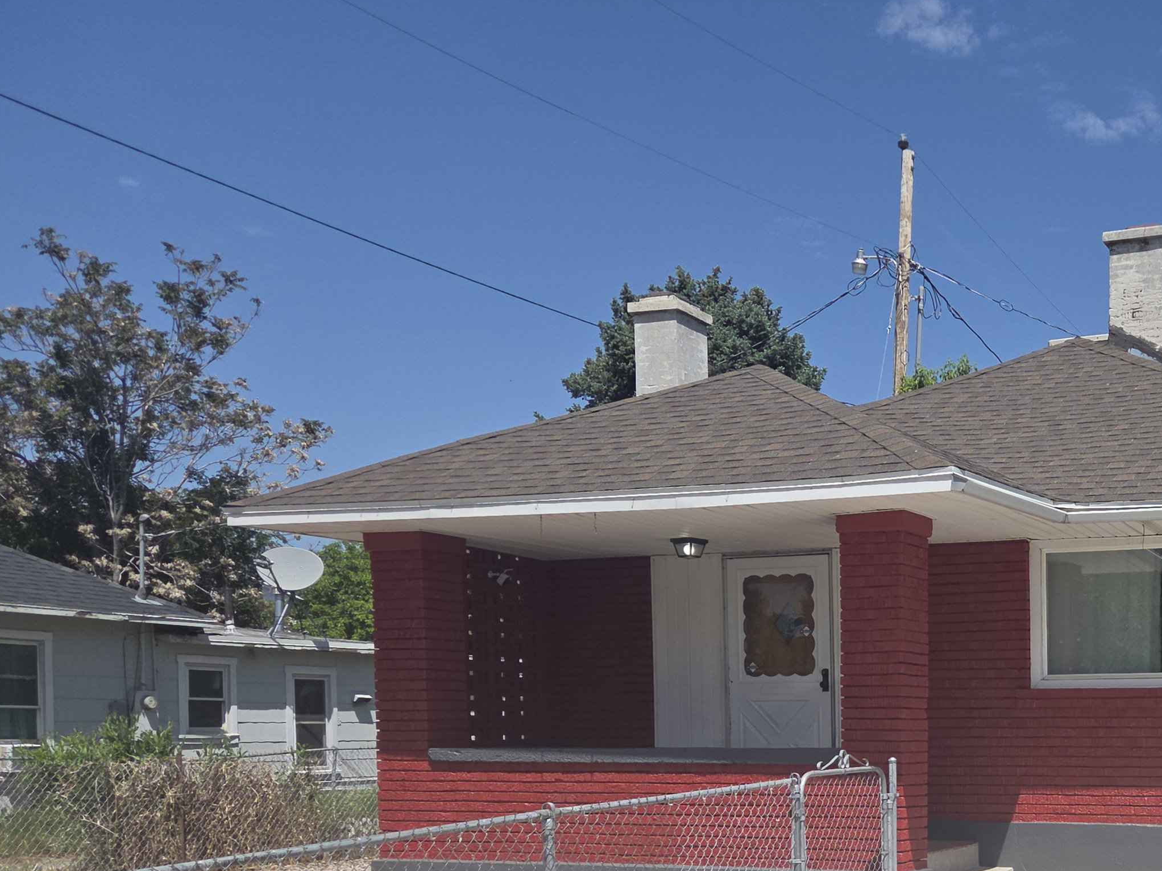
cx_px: 1015
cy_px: 773
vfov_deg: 30.8
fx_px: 1511
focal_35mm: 45
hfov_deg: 39.5
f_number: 1.8
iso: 25
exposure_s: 1/1915
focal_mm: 5.4
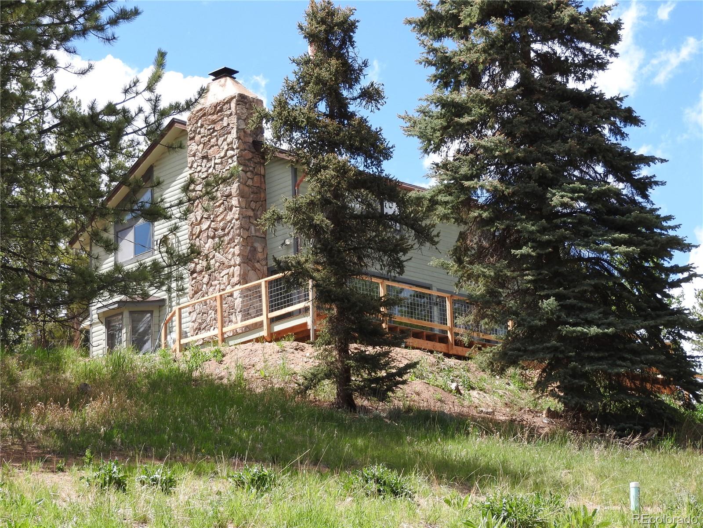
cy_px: 264
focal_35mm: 85
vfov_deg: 17.4
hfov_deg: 23.0
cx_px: 352
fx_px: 1726
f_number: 4.5
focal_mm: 15.2
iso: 100
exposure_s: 1/320
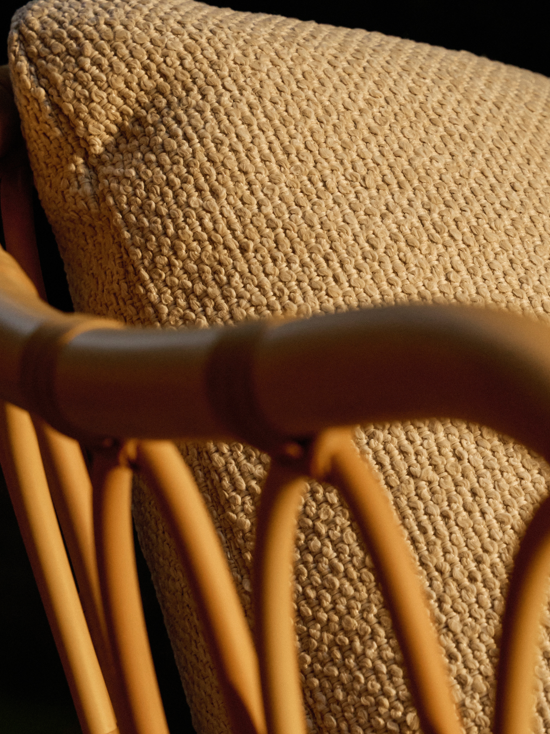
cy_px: 452
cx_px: 444
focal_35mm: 141
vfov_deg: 14.0
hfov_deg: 10.5
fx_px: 2992
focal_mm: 64.1
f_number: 5.6
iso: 640
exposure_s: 1/400
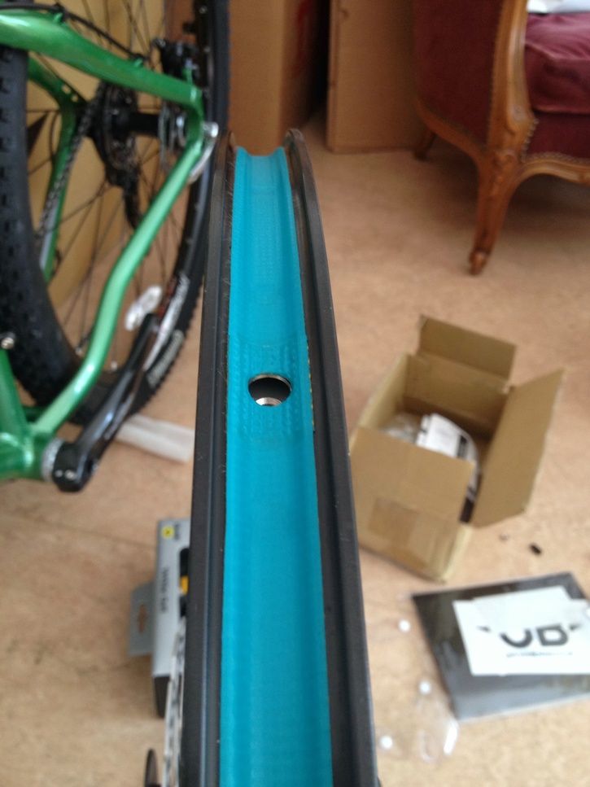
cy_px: 394
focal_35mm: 35
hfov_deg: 40.7
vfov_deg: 52.6
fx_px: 796
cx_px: 295
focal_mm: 4.28
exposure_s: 1/20
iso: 100
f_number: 2.4
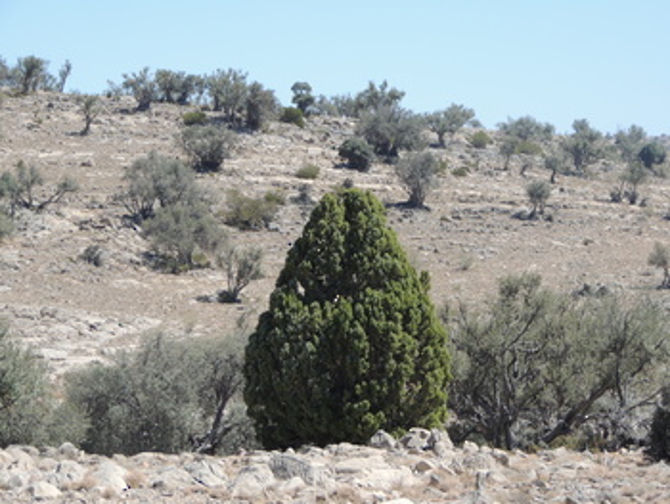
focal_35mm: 155
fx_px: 3002
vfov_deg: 9.6
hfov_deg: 12.7
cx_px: 335
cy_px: 252
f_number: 4.4
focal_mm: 27.6
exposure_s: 1/400
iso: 100
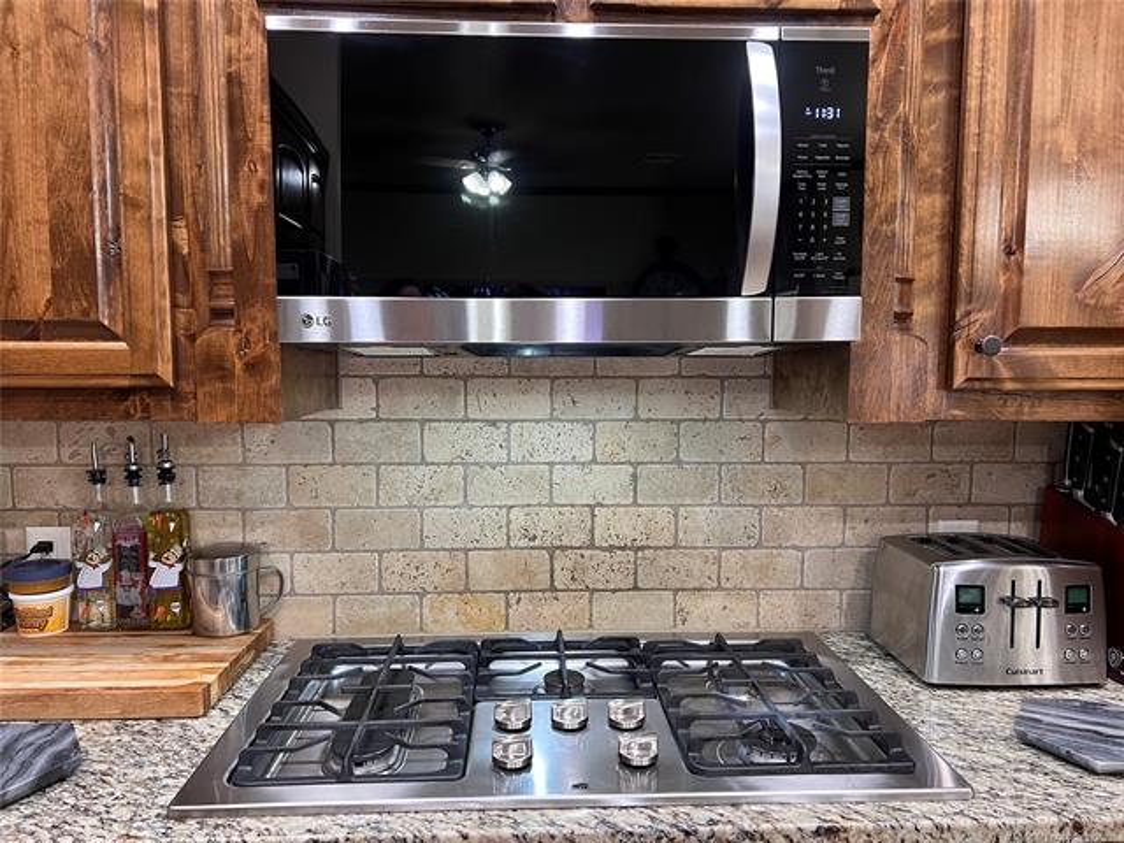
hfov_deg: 67.3
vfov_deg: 53.1
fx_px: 844
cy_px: 422
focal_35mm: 26
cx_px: 562
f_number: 1.5
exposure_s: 1/60
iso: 250
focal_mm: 5.7
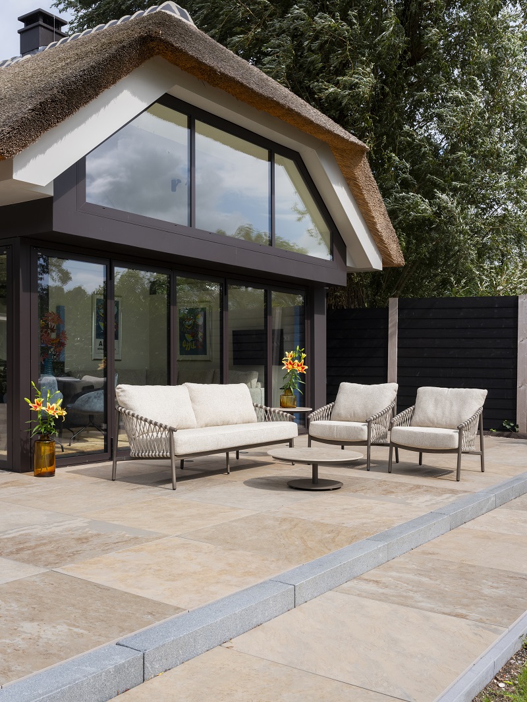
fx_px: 730
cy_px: 351
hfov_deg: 39.7
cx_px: 264
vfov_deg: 51.3
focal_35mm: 36
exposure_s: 1/125
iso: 400
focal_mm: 45
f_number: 16
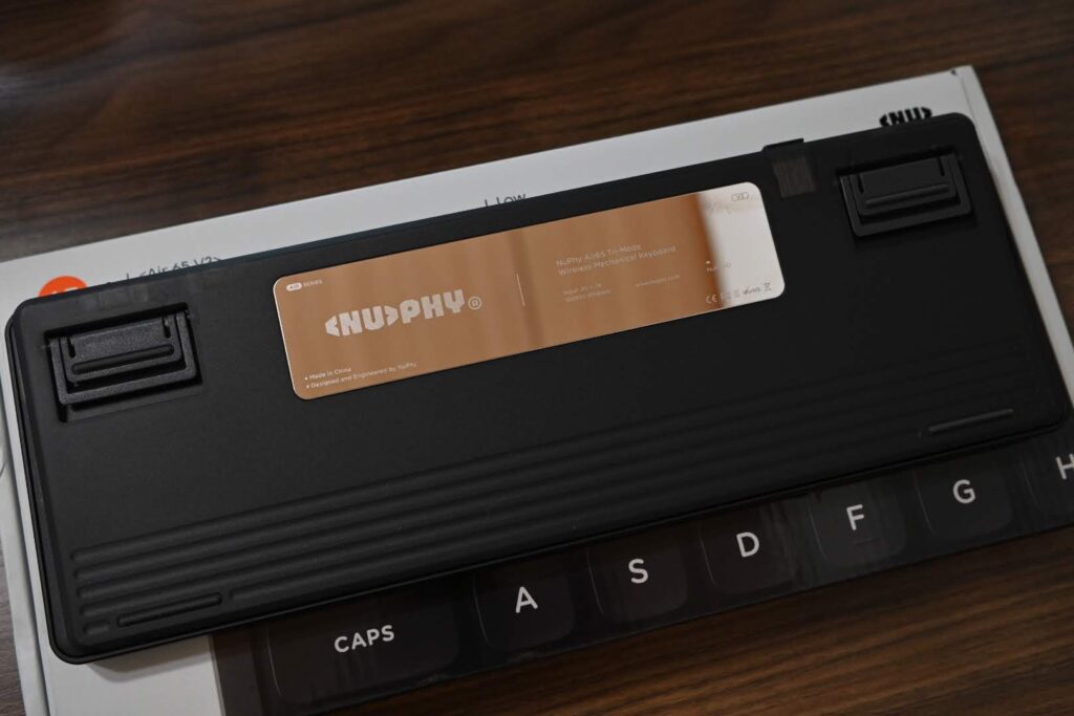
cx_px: 537
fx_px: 1074
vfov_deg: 36.9
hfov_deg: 53.1
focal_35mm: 36
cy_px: 358
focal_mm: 24
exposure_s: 1/60
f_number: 3.2
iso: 640
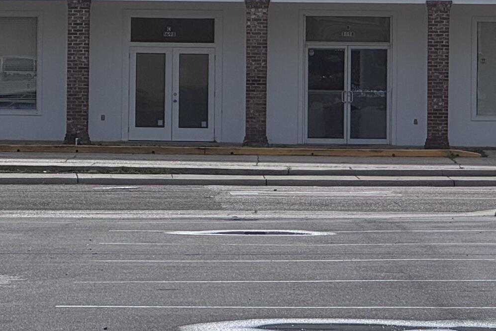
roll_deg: -0.9
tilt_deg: +1.5
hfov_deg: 8.5
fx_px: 3321
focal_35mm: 241
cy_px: -47
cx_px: 400
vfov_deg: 5.7
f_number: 2.8
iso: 25
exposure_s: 1/2597
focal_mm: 9
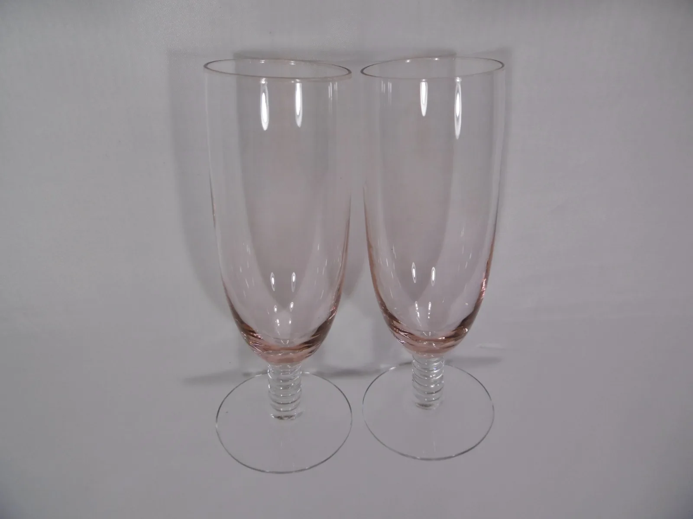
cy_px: 260
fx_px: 480
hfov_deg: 71.6
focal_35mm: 24
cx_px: 346
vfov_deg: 56.8
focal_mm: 4.3
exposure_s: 1/80
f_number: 3.1
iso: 100
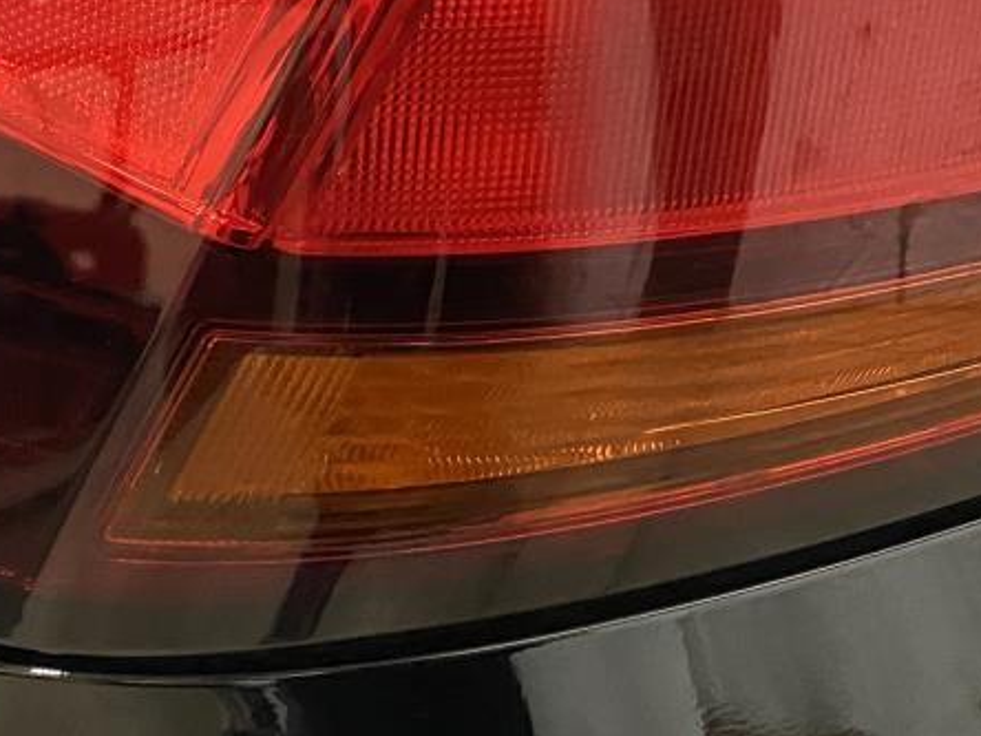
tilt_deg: -20.8
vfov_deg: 19.3
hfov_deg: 25.8
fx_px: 2125
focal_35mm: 75
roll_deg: -4.1
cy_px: 84
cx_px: 323
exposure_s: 1/30
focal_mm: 4.25
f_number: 1.8
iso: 800
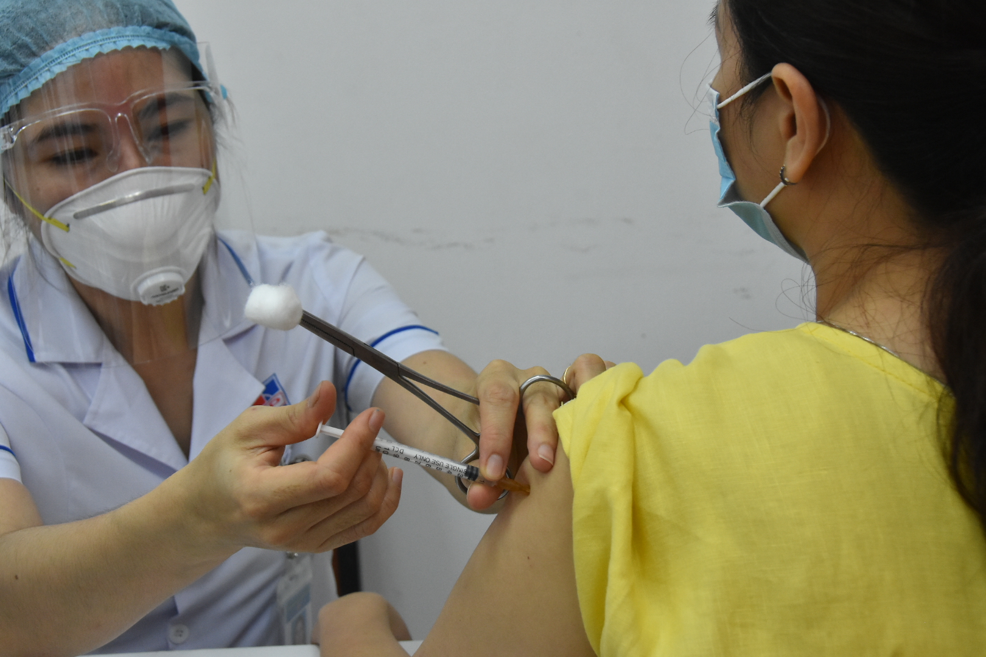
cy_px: 328
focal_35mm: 54
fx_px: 1479
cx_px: 493
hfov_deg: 36.9
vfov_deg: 25.1
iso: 2000
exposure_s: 1/80
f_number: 8
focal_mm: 36
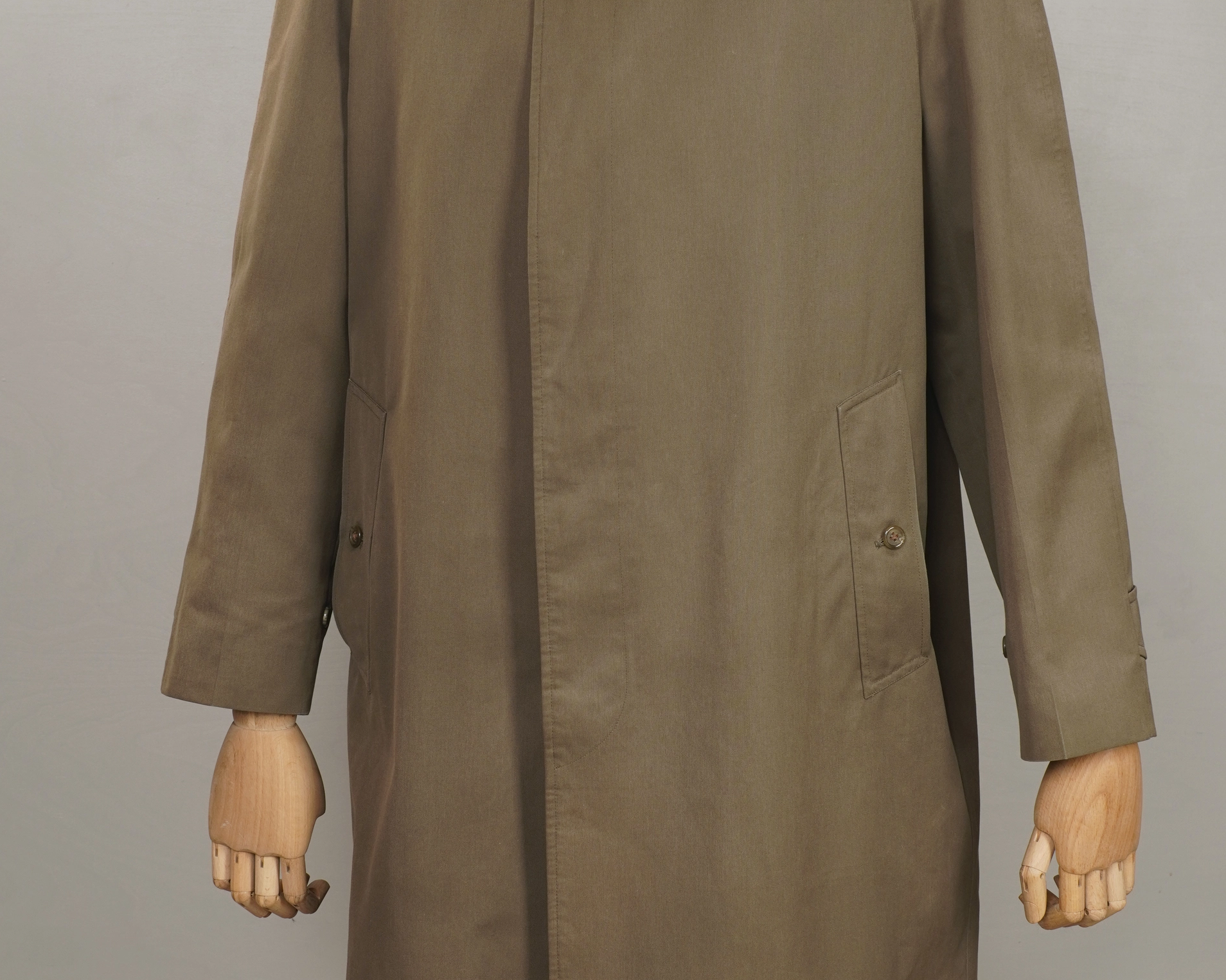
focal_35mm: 68
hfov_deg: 27.9
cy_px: 475
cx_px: 614
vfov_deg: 22.5
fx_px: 2467
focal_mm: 32
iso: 250
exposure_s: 1/10
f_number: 8
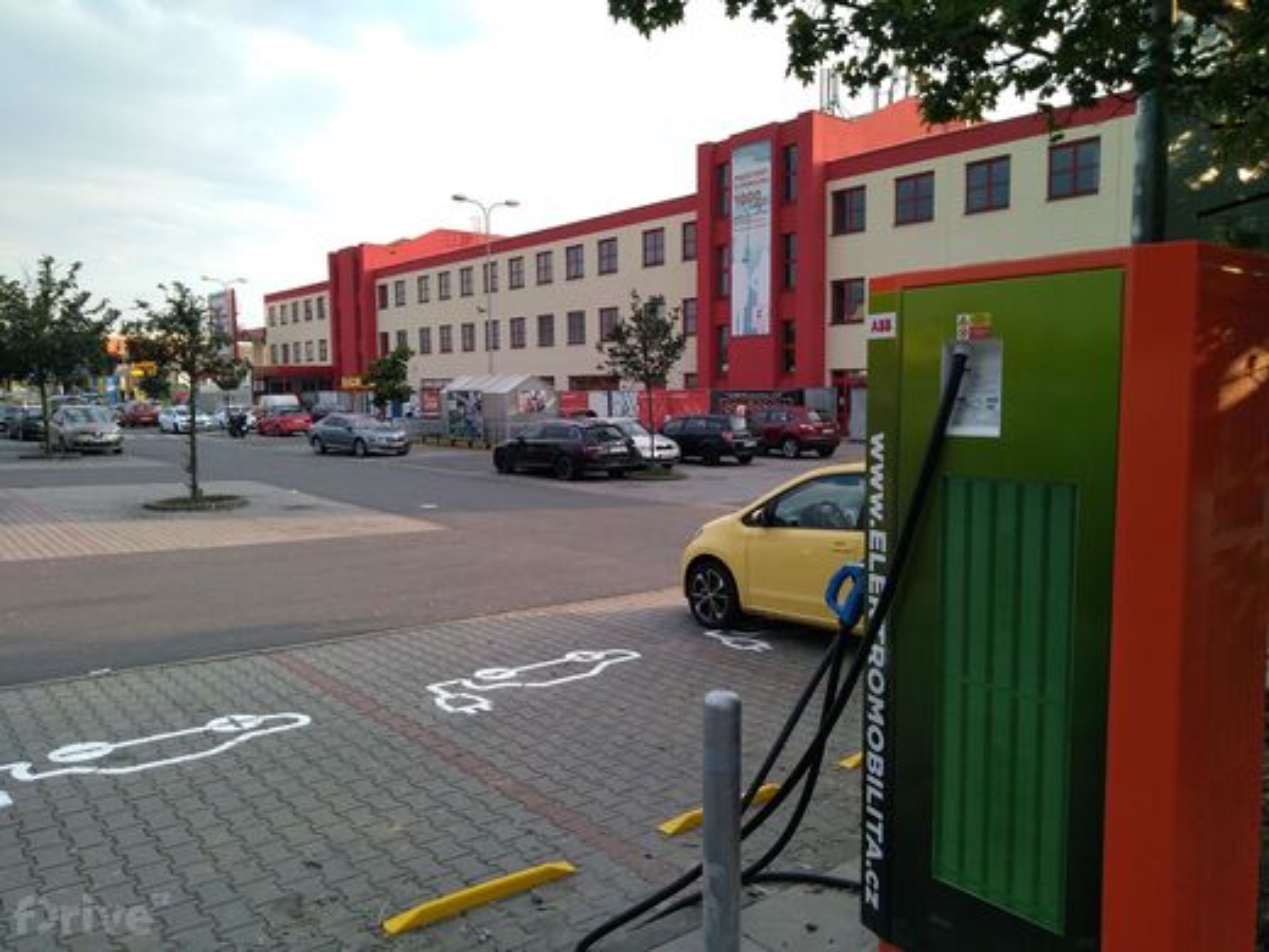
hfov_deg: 67.3
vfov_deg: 53.1
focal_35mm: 26
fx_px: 953
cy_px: 476
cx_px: 634
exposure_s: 1/247
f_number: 2.2
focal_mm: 3.46
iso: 100
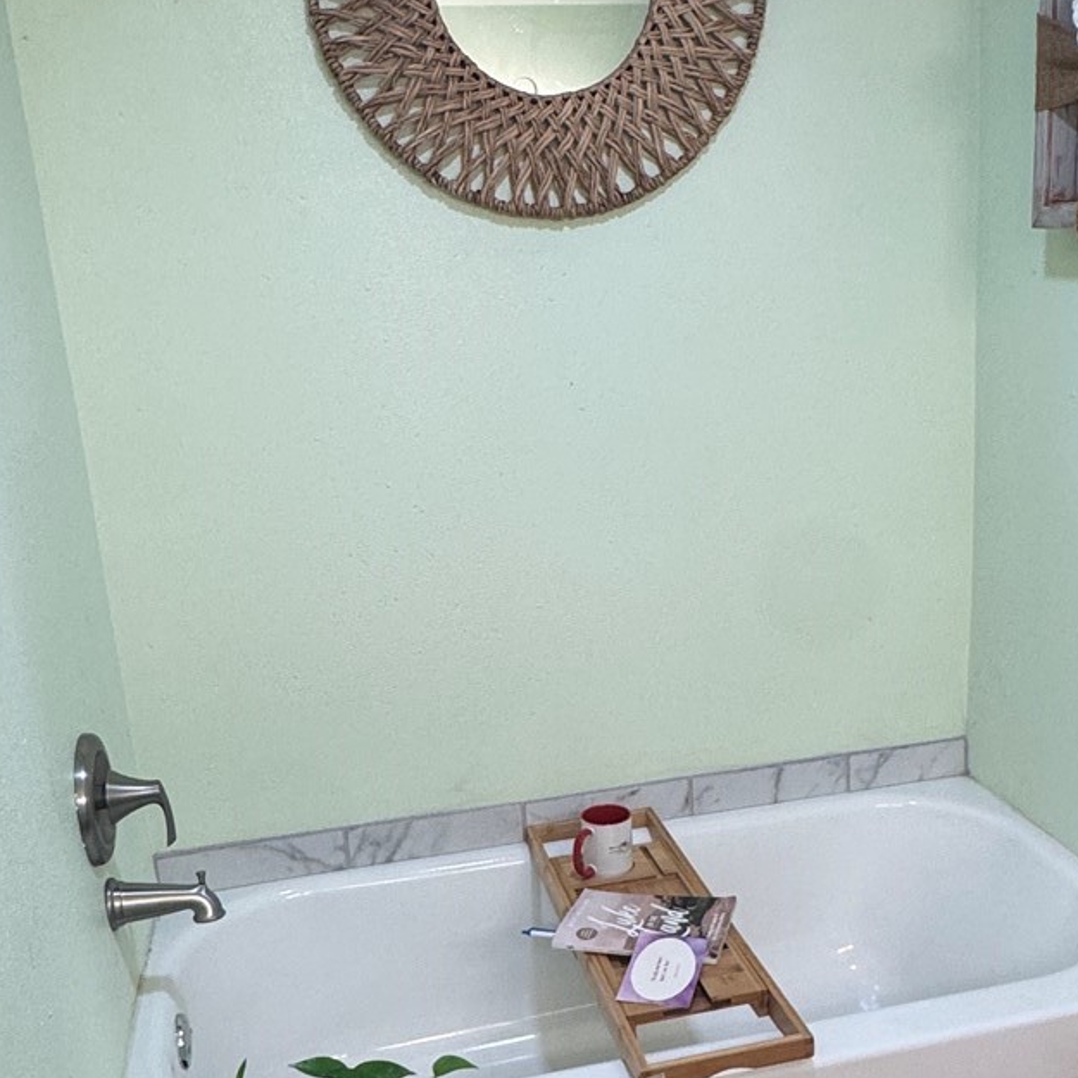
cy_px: 612
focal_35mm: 38
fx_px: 1339
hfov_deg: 43.7
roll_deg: +4.1
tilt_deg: -15.3
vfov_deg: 43.8
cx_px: 619
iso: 160
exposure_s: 1/120
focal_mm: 2.22
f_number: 2.2
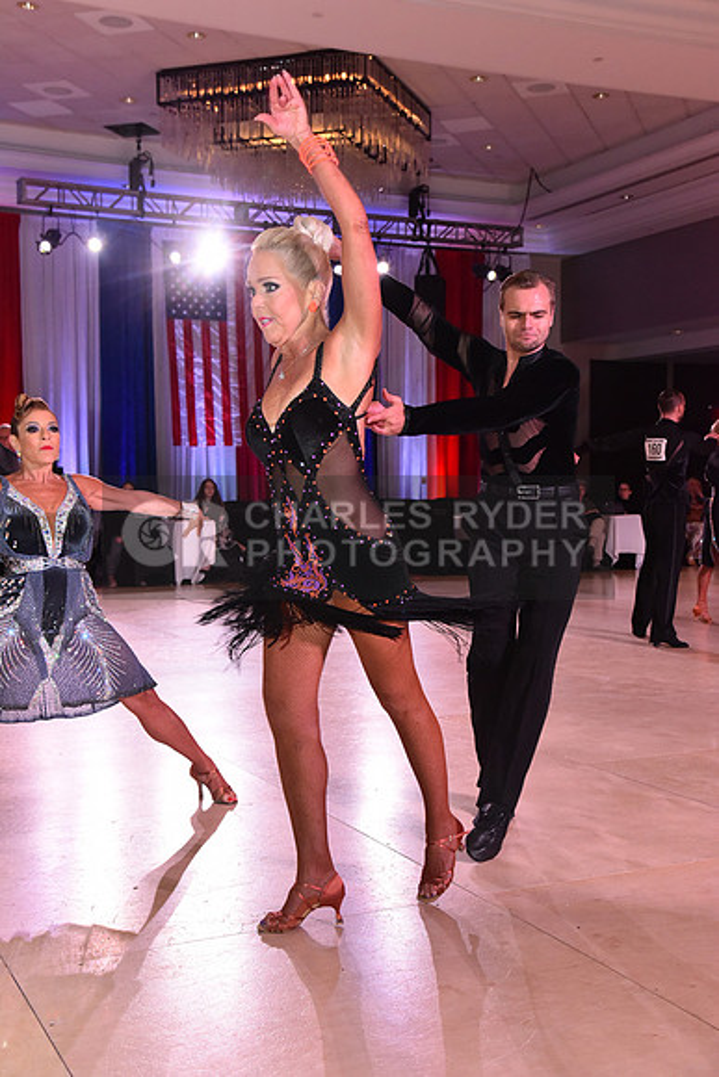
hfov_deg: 29.3
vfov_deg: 42.7
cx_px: 360
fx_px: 1377
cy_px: 538
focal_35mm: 46
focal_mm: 46
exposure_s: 1/320
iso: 2500
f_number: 7.1
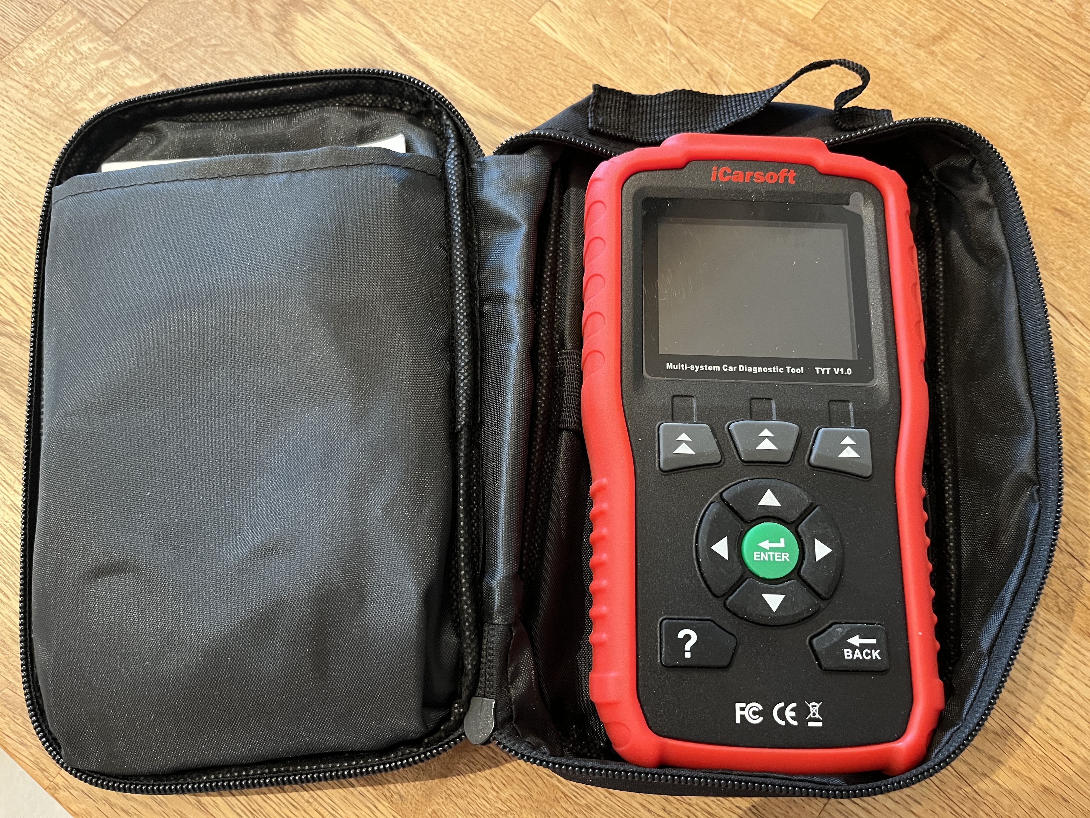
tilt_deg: -75.1
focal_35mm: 26
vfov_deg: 53.1
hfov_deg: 67.3
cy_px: 409
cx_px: 545
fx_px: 819
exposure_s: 1/33
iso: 500
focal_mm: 5.1
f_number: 1.6
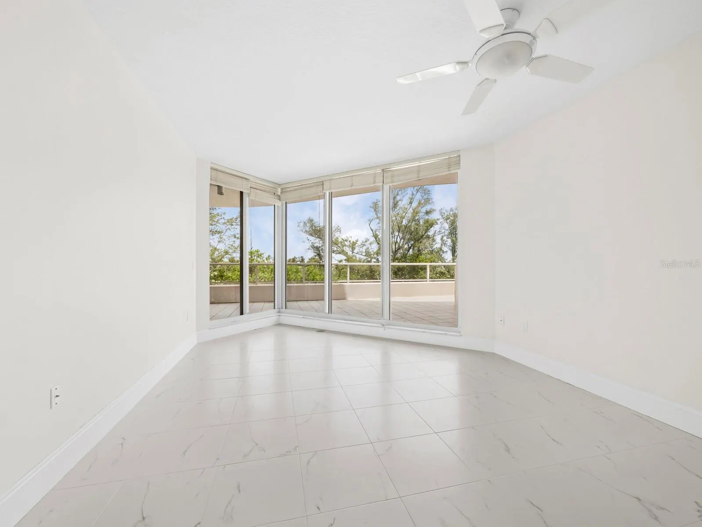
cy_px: 264
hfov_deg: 102.0
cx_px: 351
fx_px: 284
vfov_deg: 85.7
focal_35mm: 14
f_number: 11
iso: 400
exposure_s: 1/25
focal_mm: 7
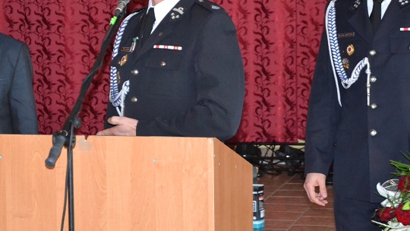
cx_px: 191
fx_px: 1316
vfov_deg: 10.0
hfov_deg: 17.7
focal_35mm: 121
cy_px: 66
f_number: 5
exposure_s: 1/60
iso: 3200
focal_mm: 52
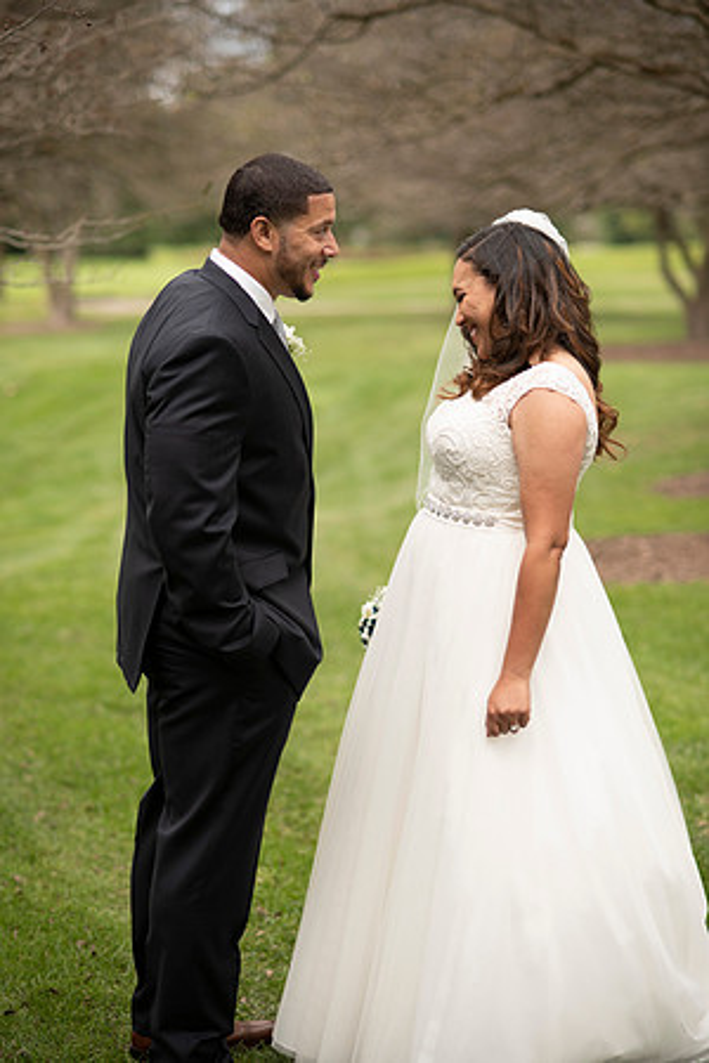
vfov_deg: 23.9
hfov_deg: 16.1
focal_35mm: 85
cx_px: 354
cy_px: 532
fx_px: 2511
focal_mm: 85
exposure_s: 1/400
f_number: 2.2
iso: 125
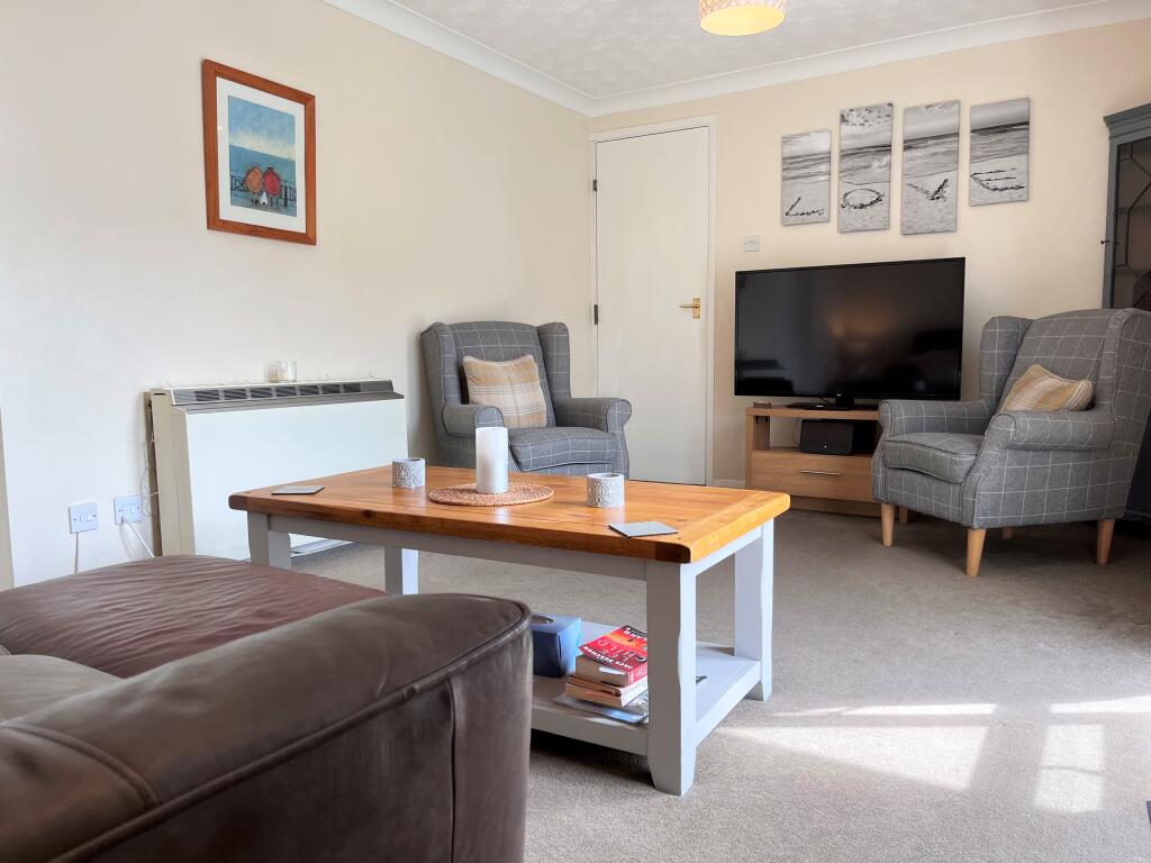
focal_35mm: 26
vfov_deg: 53.1
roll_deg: +0.4
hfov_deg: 67.3
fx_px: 865
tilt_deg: -4.6
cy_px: 432
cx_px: 576
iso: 50
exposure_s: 1/100
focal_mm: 5.1
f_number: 1.6
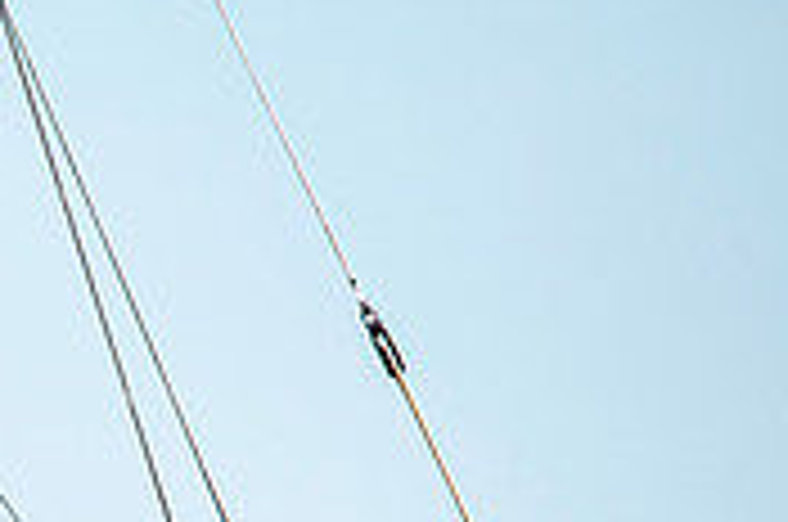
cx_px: -320
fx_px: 43479
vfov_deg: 0.7
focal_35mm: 1990
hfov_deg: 1.0
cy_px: 860
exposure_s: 1/3200
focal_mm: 600
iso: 400
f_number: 5
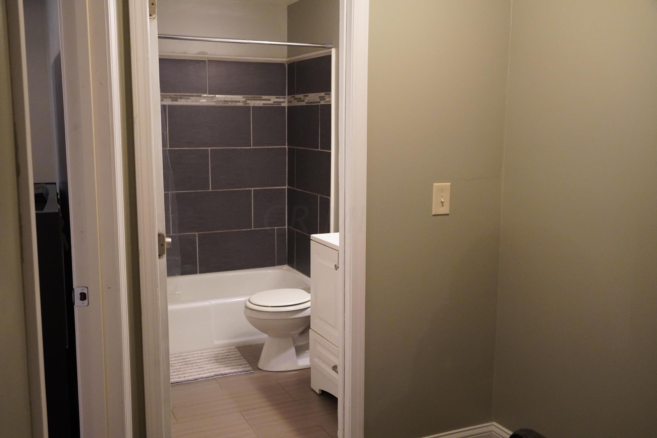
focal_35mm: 36
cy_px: 219
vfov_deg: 36.9
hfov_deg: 53.1
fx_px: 657
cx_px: 328
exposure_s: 1/160
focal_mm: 24
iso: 4000
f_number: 4
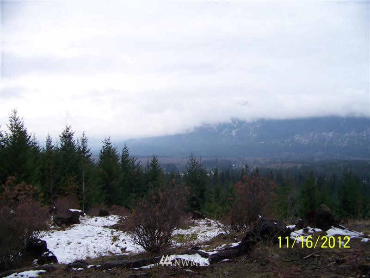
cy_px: 139
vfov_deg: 39.7
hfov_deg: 51.4
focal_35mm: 36
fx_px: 385
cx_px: 185
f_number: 2.8
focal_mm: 5.85
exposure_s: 1/40
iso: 64
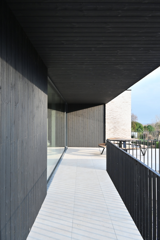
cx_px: 80
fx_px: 180
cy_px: 120
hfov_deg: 47.9
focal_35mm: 27
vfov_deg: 67.4
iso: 400
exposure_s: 1/250
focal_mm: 18
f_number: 8
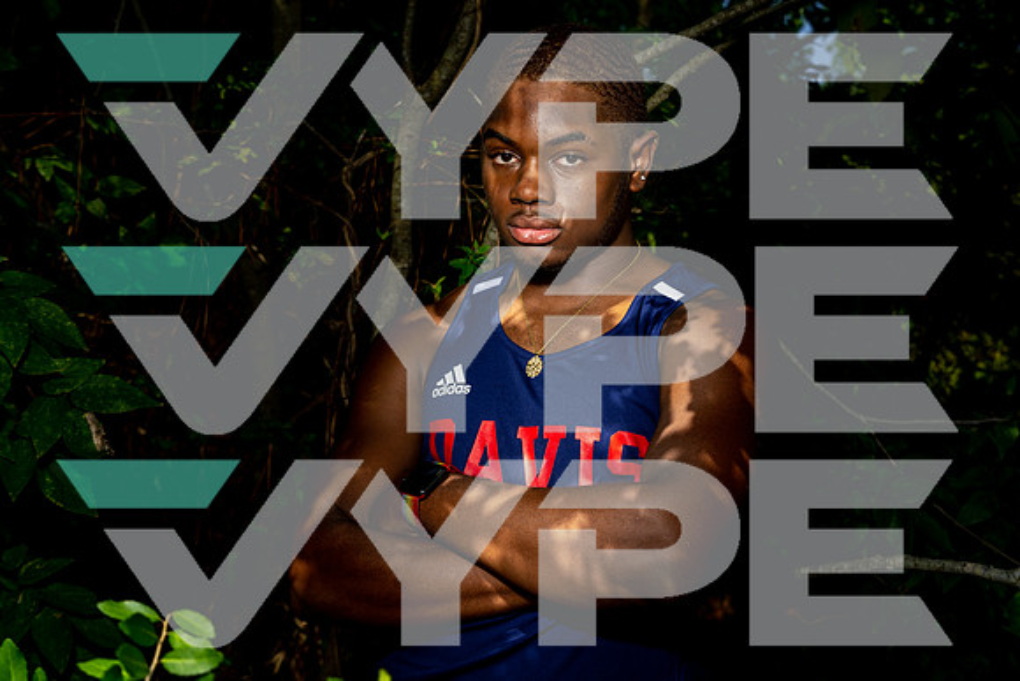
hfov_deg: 39.6
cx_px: 510
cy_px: 340
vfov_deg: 27.0
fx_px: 1417
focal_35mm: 50
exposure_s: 1/125
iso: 100
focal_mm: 50
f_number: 7.1
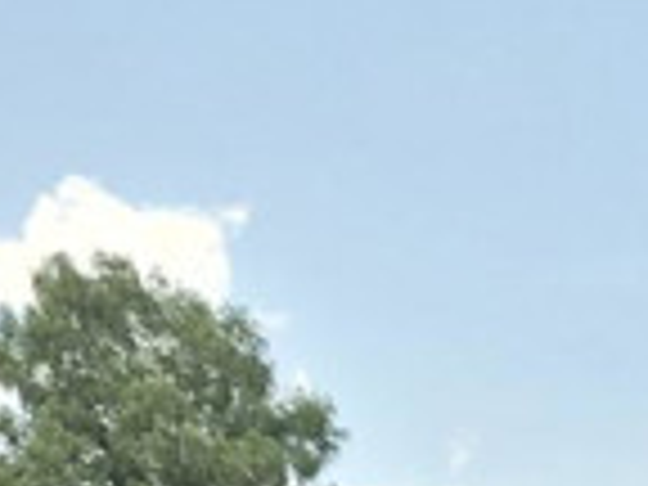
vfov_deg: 7.2
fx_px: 3182
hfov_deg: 10.3
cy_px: 1724
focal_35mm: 170
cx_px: 1483
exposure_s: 1/3192
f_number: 1.8
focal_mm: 5.4
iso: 80
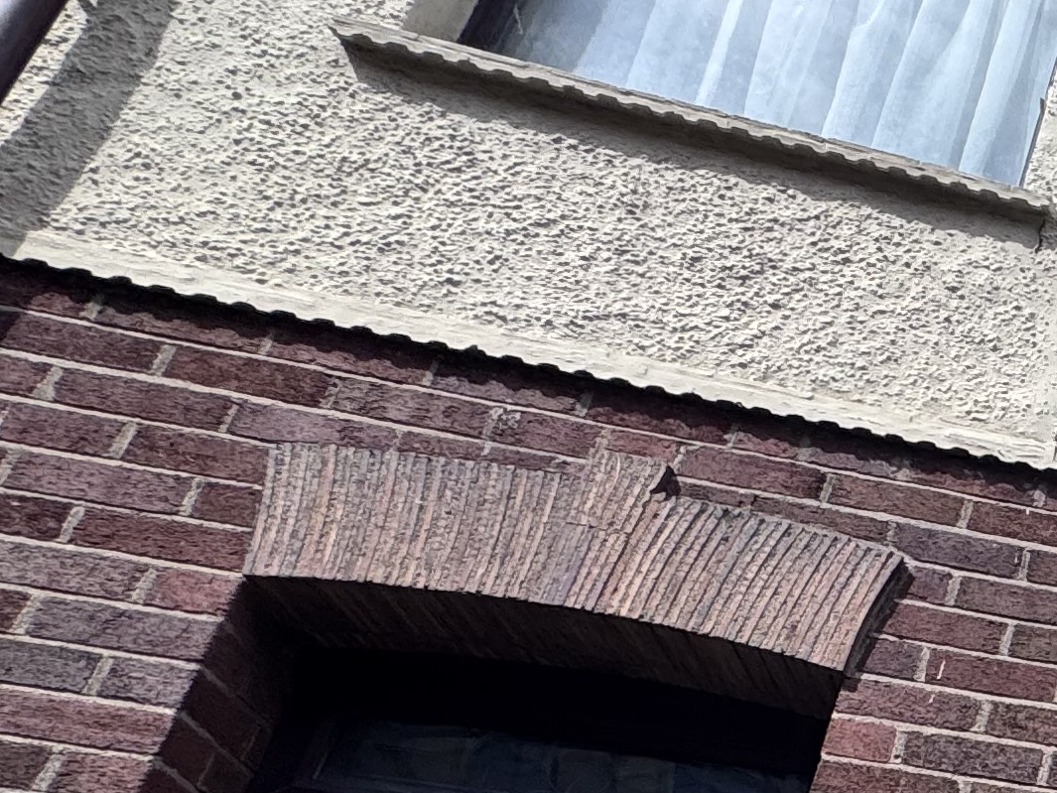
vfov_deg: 25.1
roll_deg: +0.7
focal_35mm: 53
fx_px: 1619
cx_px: 1851
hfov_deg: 22.7
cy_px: 927
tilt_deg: +25.4
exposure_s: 1/1536
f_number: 2.2
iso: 50
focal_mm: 2.22
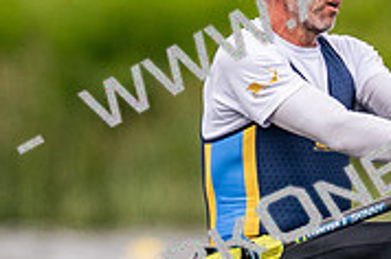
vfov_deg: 0.5
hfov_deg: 0.7
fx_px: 31831
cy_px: 134
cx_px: 349
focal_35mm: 2936
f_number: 4
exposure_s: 1/2500
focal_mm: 600
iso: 560
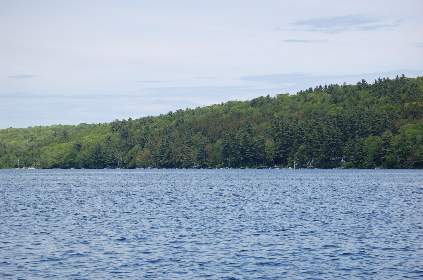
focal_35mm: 128
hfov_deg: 16.1
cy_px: 140
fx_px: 1496
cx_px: 212
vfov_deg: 10.7
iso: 200
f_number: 6.3
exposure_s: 1/640
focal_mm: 85
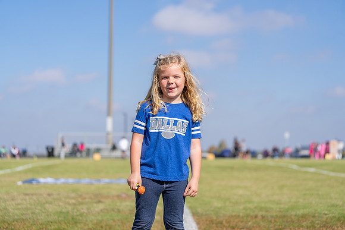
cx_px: 172
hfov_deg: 28.8
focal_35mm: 70
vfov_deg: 19.5
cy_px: 115
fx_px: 671
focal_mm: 70
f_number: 2.8
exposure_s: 1/2000
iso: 100
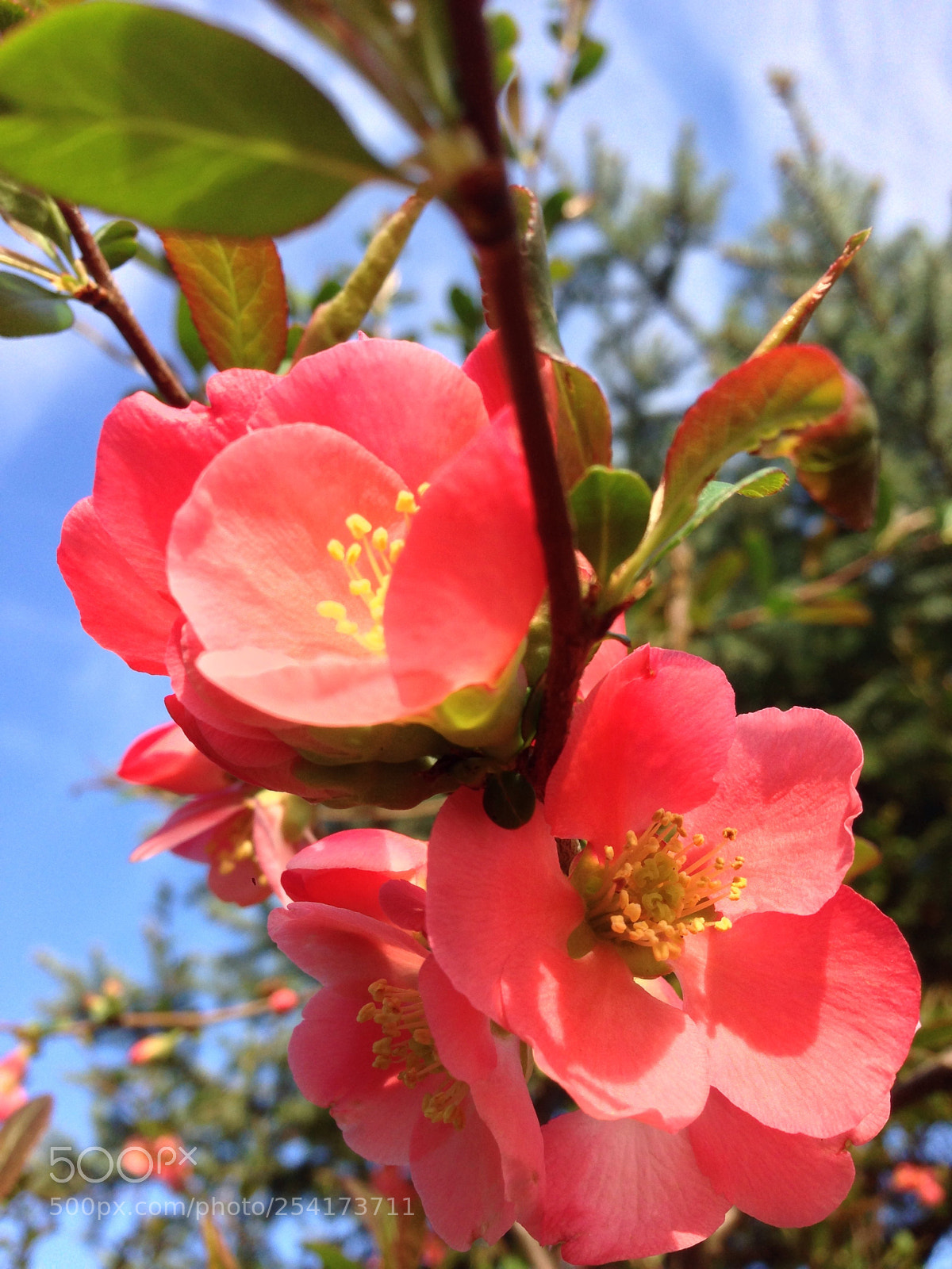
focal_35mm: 33
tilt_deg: +54.6
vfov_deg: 55.4
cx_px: 476
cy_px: 634
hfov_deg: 42.9
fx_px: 1210
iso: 50
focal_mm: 4.12
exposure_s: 1/361
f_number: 2.4
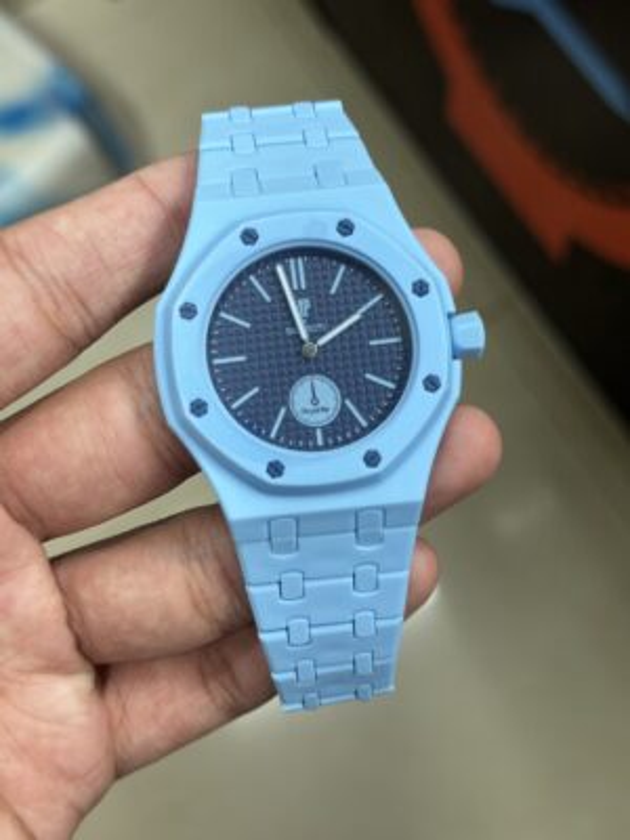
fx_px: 1165
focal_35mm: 48
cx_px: 315
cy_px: 420
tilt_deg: -71.0
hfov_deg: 30.3
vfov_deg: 39.7
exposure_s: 1/50
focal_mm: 6.76
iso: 80
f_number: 1.78
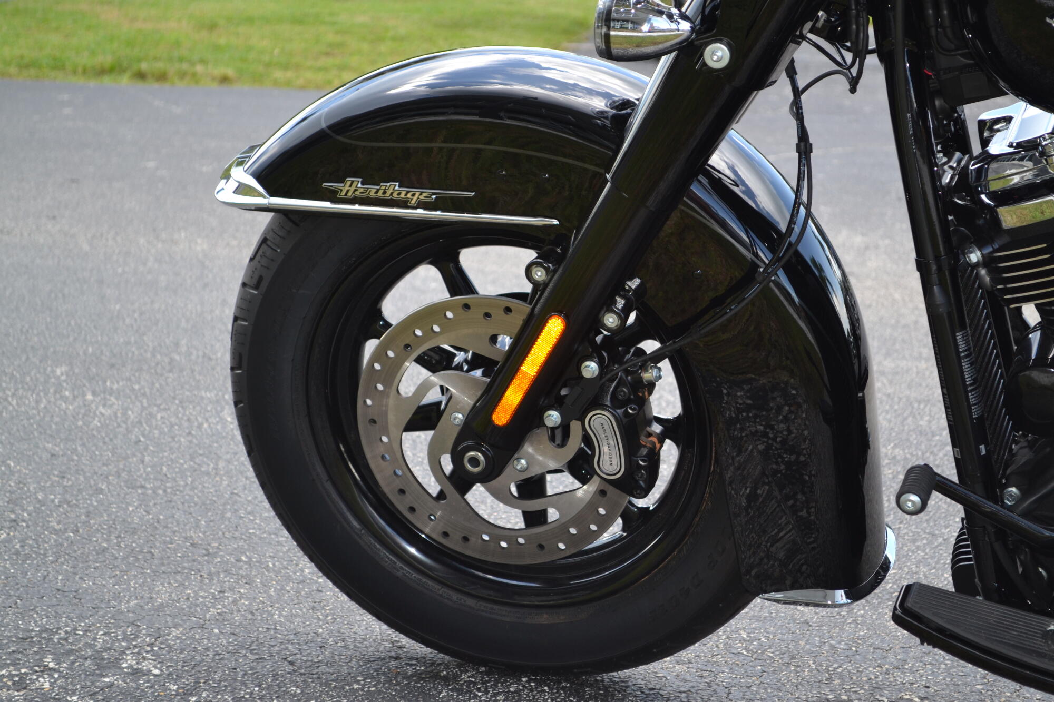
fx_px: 2415
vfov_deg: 16.6
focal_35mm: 82
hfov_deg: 24.6
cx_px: 527
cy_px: 351
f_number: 5.6
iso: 250
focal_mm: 55
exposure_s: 1/125
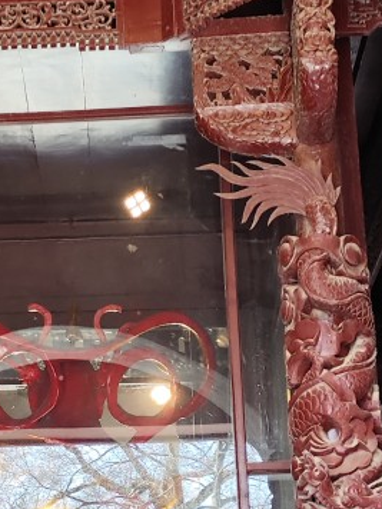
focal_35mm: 97
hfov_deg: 14.8
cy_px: 267
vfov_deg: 20.2
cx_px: -60
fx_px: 1427
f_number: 1.8
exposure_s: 1/50
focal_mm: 4.68
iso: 82
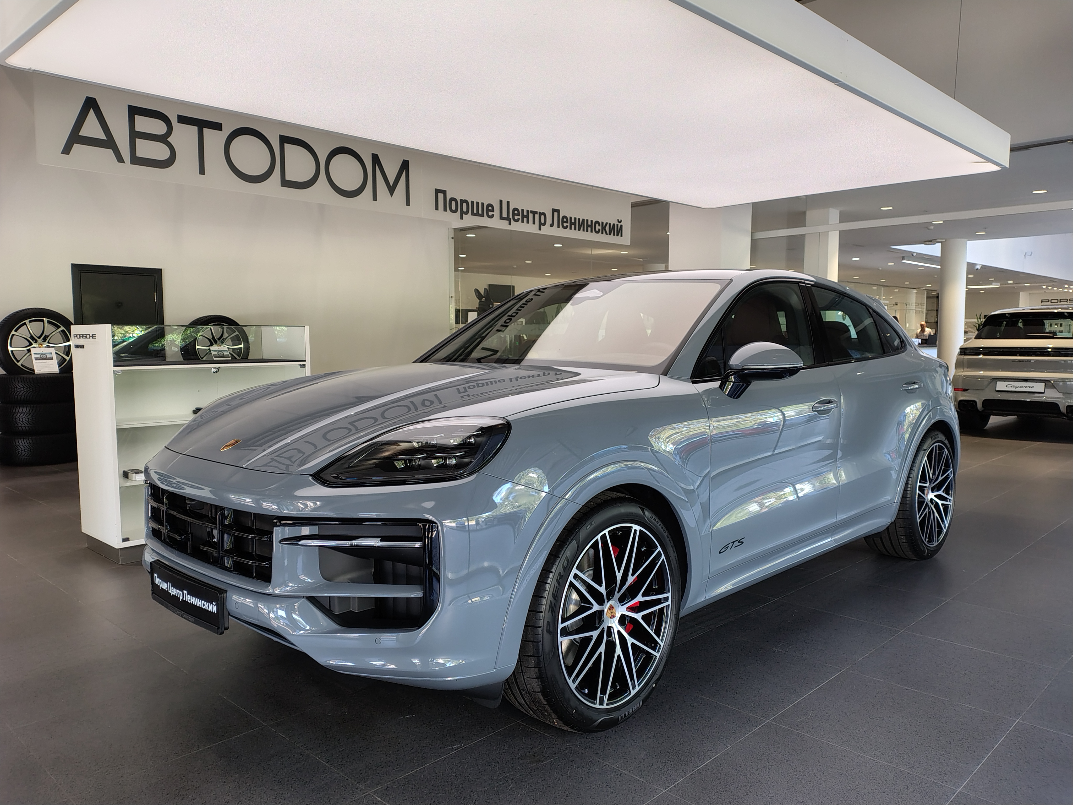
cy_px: 402
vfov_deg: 54.9
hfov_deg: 69.4
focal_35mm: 25
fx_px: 775
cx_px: 536
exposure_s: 1/50.1
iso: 264
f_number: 1.7
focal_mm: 4.71
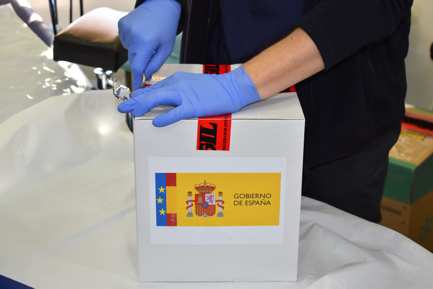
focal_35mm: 69
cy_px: 144
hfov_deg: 29.2
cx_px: 216
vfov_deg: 19.7
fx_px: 830
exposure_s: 1/60
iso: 800
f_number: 5.3
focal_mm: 46
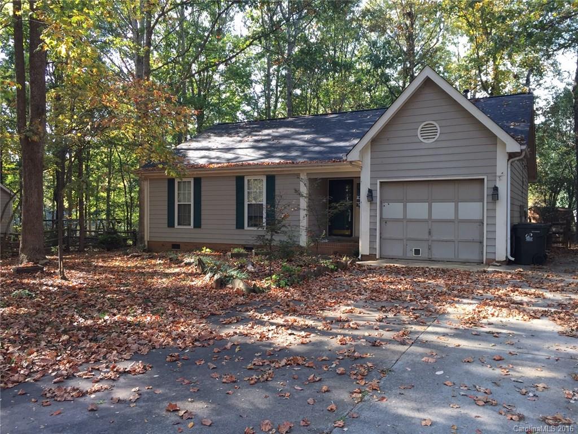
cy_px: 217
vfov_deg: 48.2
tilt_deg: -1.1
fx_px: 484
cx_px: 289
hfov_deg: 61.7
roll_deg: -0.6
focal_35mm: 29
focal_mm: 4.15
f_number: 2.2
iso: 32
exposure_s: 1/120
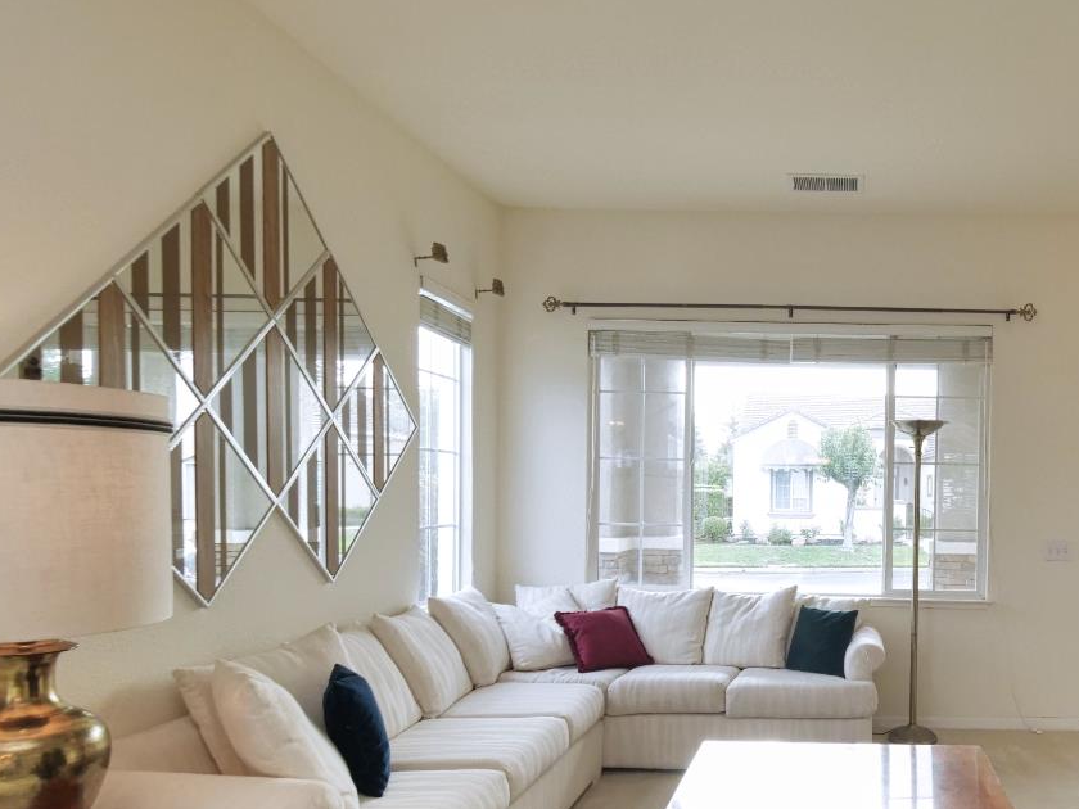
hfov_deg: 63.2
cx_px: 870
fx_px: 779
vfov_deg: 54.2
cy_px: 512
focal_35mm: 25
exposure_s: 1/160
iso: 800
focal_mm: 7
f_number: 4.5
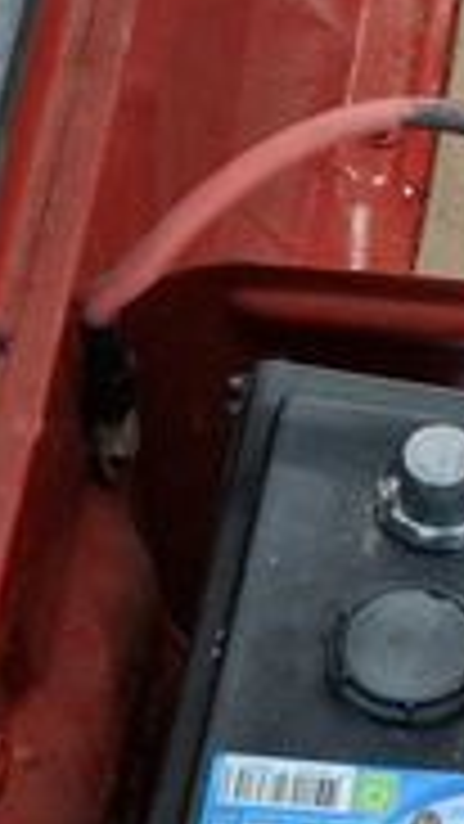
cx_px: 1487
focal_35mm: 137
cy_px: 518
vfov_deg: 15.7
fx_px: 2995
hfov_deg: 7.5
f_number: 1.8
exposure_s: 1/50
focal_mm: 5.4
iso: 640
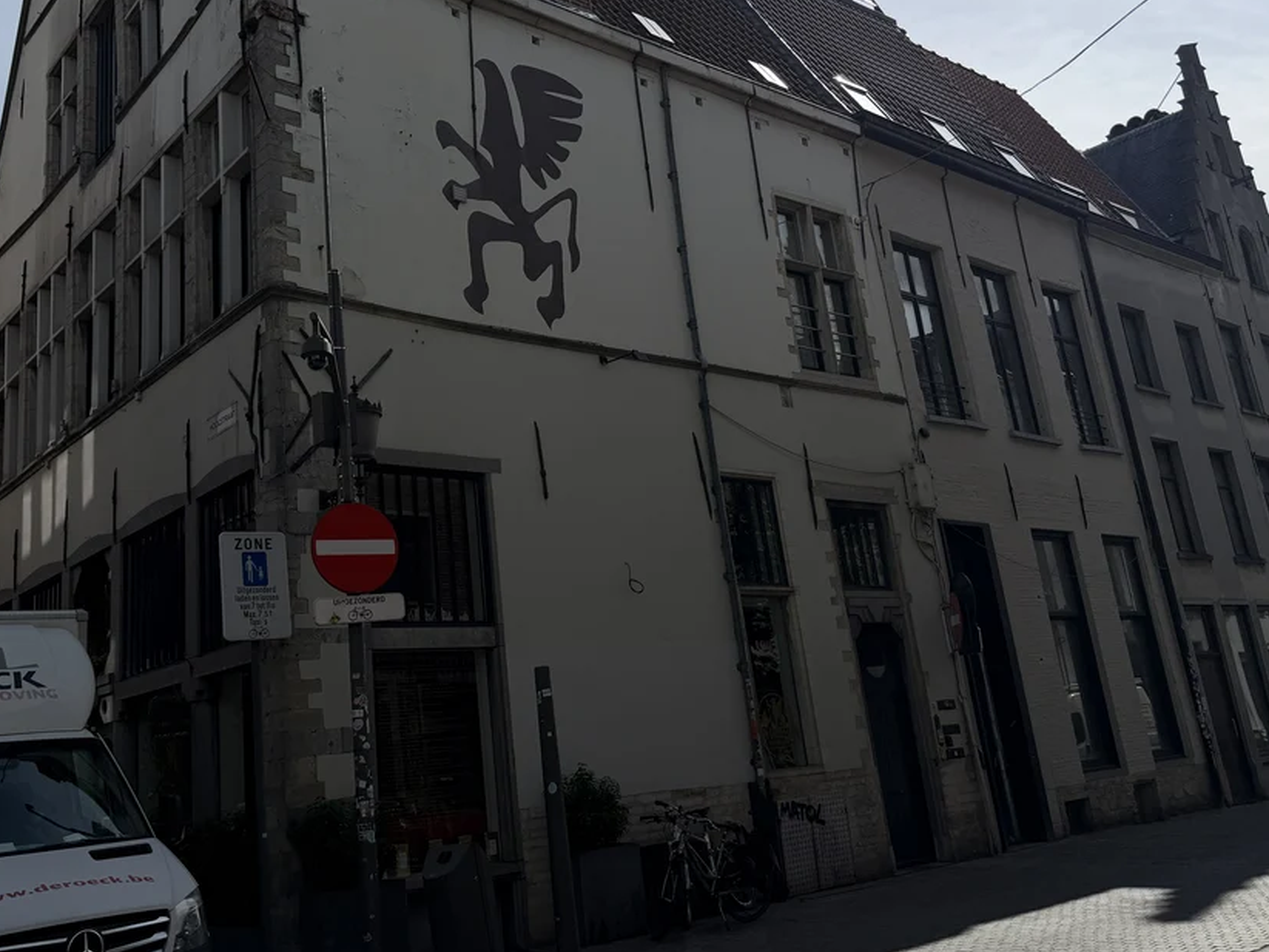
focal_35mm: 35
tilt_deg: +18.2
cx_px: 510
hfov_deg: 52.3
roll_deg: +5.9
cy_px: 353
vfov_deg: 40.4
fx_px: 1283
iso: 80
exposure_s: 1/11905
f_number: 1.78
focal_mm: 6.76
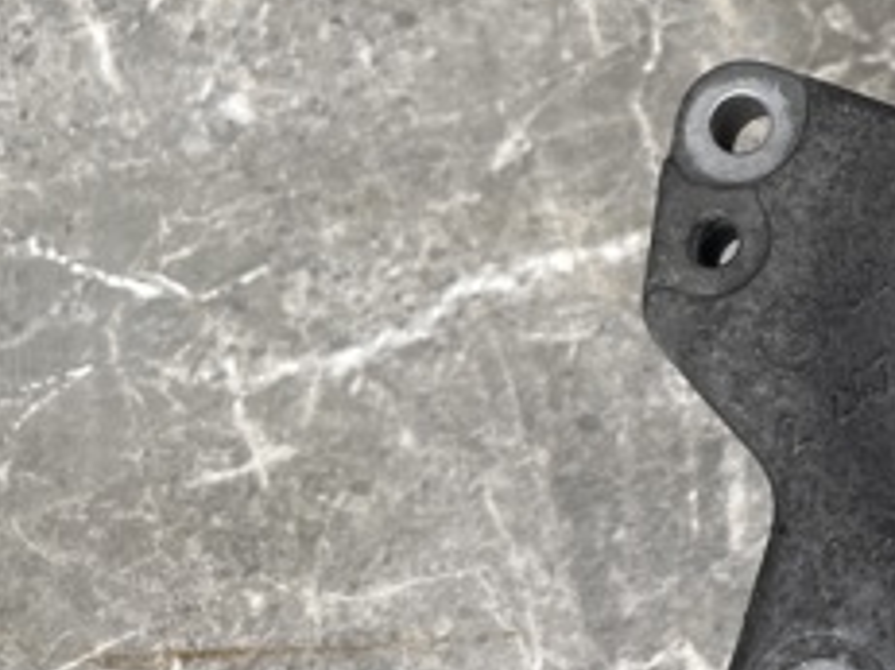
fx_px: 1861
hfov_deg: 23.8
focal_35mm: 72
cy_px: 68
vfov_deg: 20.0
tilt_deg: -73.6
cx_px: 1162
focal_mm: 5.1
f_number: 1.6
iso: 125
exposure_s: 1/121
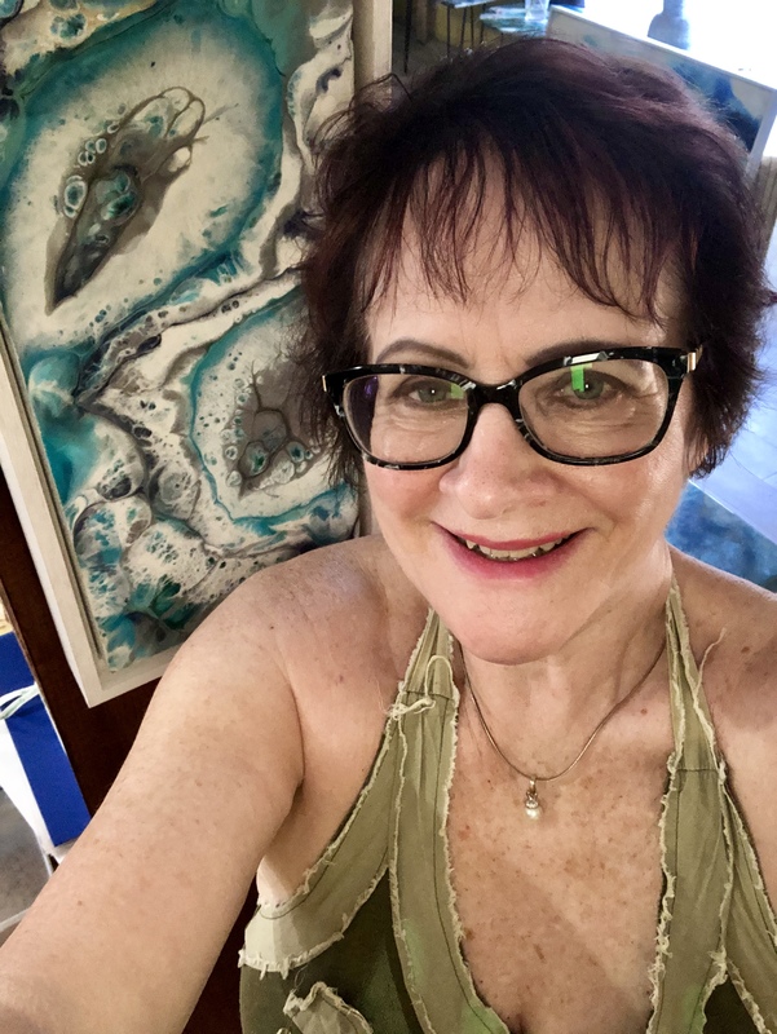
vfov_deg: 56.8
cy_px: 517
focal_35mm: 32
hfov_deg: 44.2
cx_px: 388
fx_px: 957
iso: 250
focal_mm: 2.87
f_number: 2.2
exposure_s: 1/33
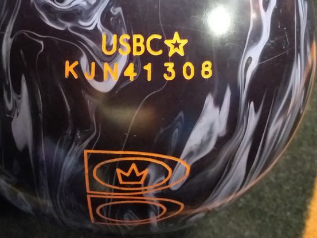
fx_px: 431
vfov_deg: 30.5
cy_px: 65
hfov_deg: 40.0
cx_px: 109
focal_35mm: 47
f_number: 1.7
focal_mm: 3.93
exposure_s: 1/15
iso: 1600
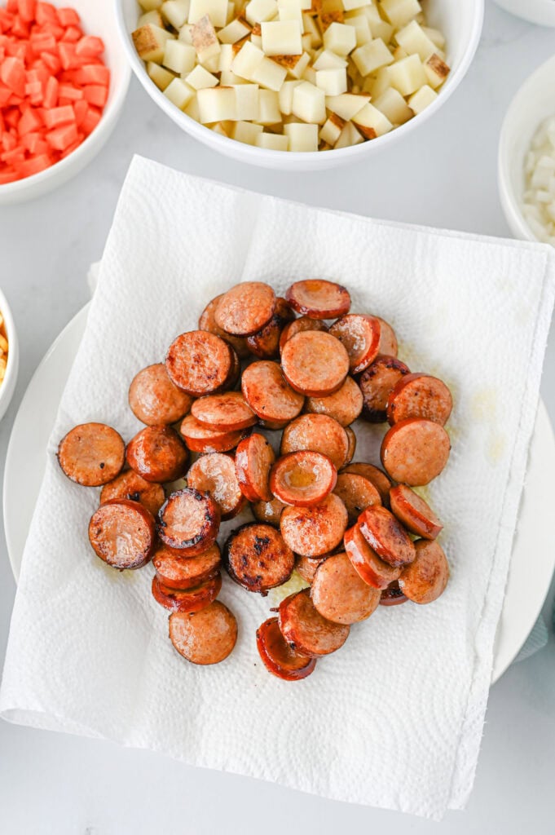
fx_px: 1158
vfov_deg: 39.6
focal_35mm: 50
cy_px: 418
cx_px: 278
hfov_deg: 26.9
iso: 280
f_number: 4
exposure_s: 1/125
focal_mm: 50
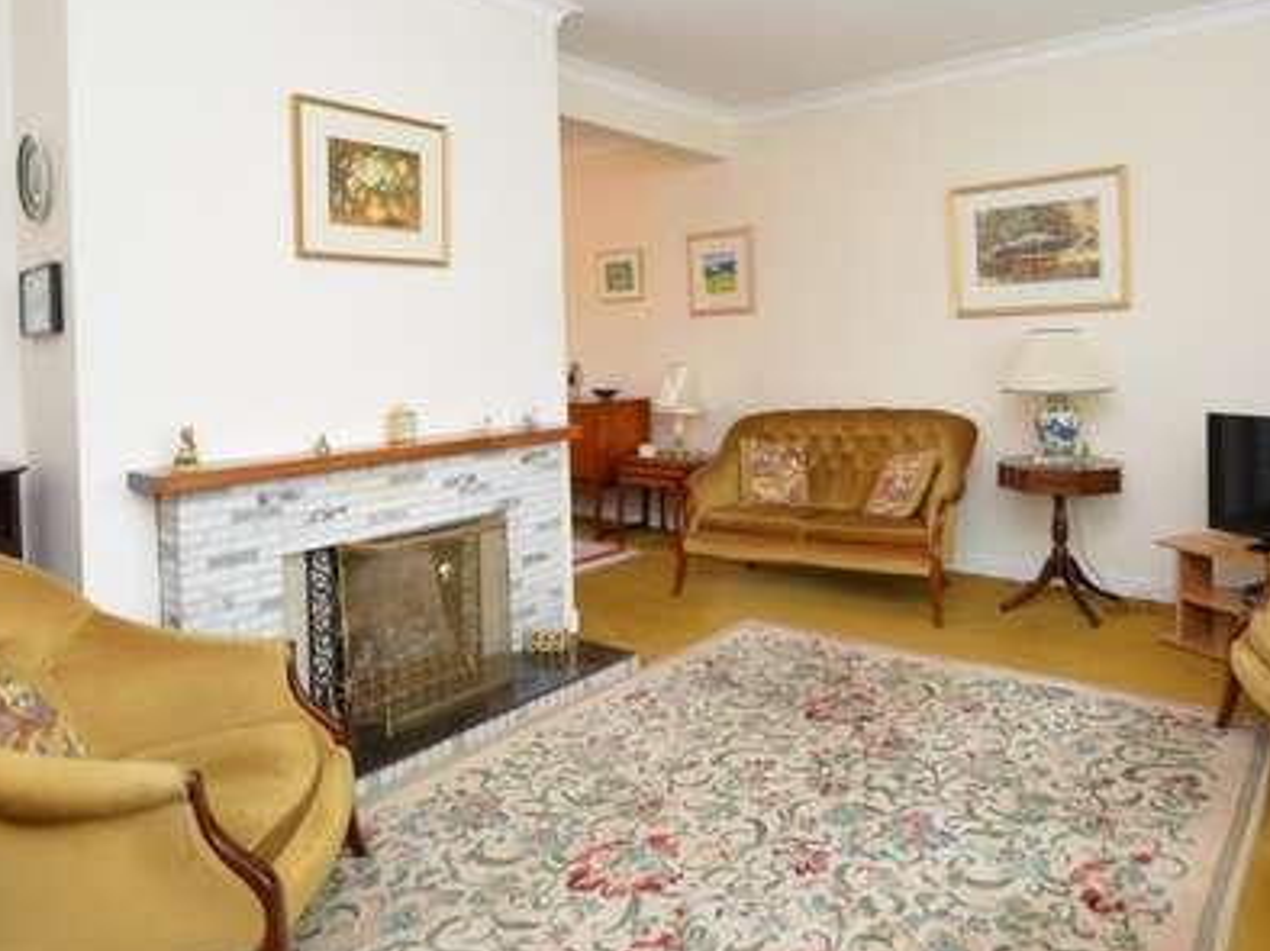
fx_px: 807
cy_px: 321
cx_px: 777
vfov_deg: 59.7
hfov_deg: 75.4
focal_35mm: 22
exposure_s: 1/60
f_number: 4
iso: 640
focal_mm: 10
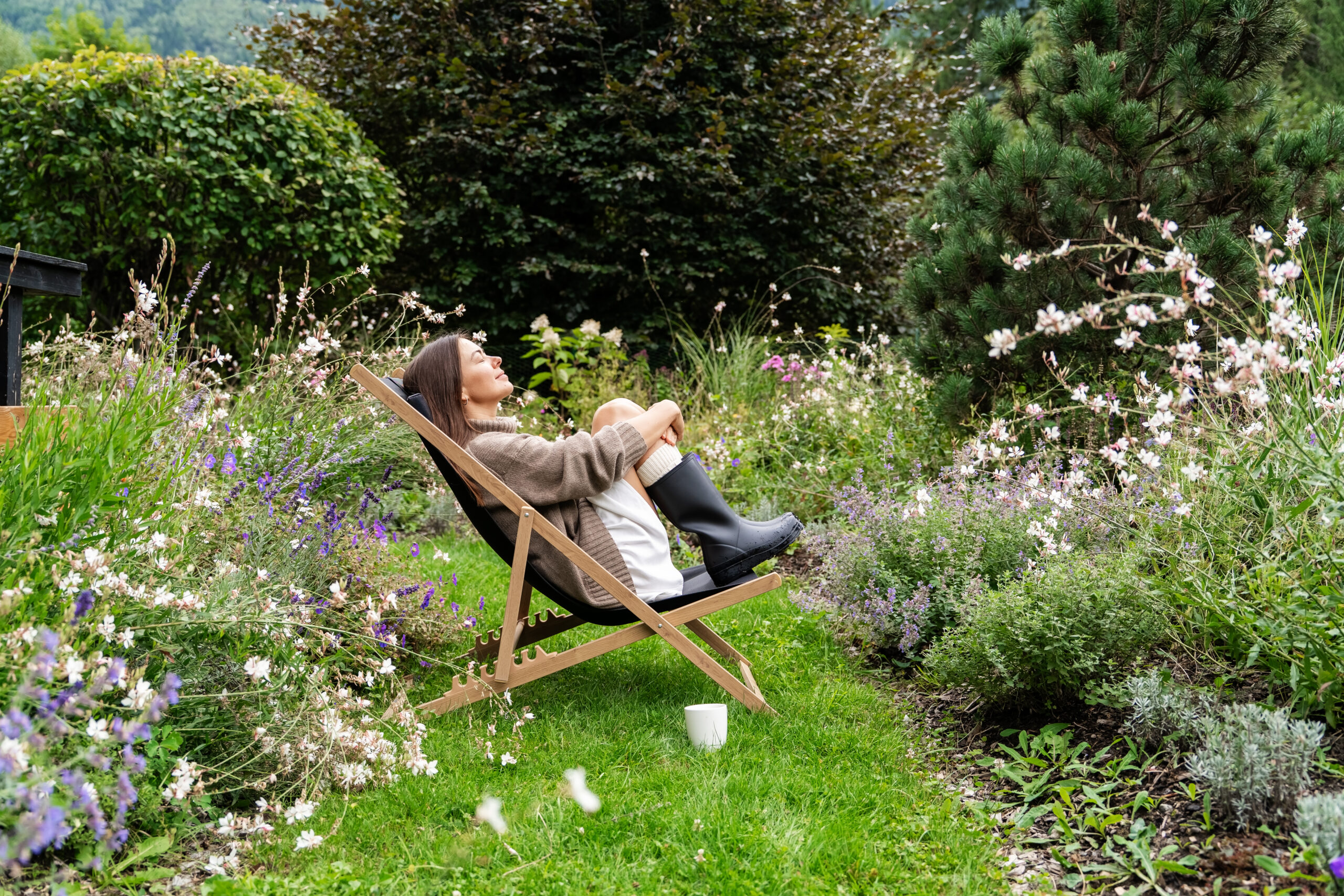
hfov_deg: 55.8
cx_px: 672
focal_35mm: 34
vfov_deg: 38.9
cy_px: 448
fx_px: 1269
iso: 320
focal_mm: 34
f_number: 2.8
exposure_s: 1/320
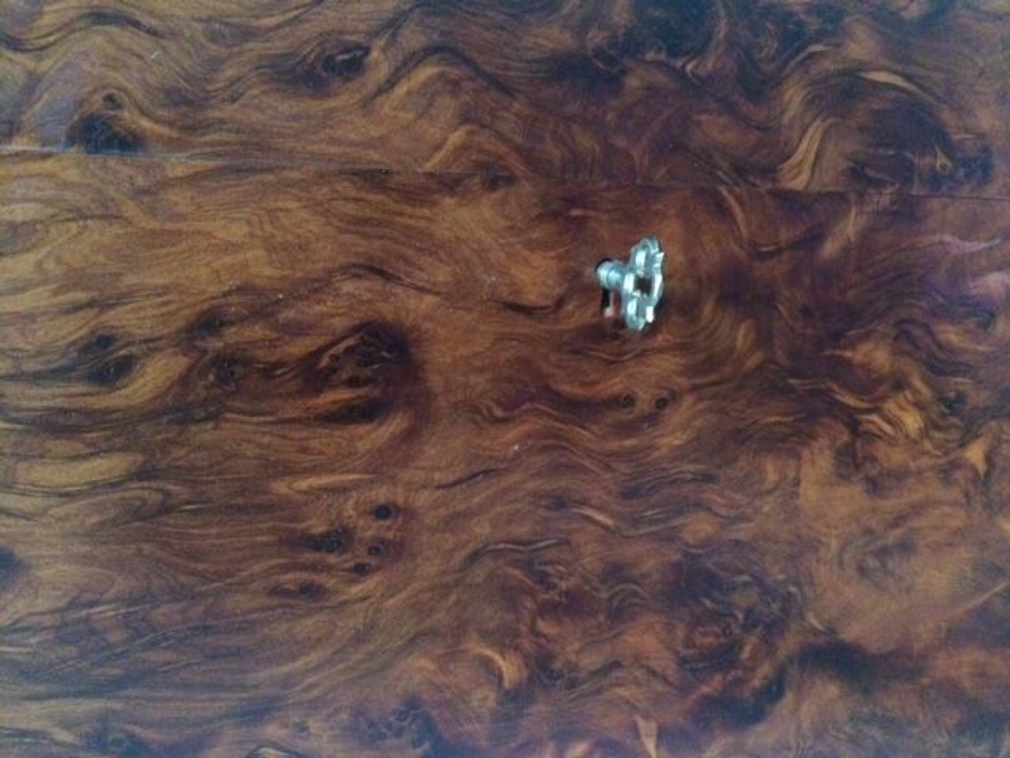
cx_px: 505
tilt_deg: -12.0
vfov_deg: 48.2
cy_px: 379
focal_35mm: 29
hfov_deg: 61.7
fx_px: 846
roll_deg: -2.6
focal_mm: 4.15
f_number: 2.2
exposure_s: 1/17
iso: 640
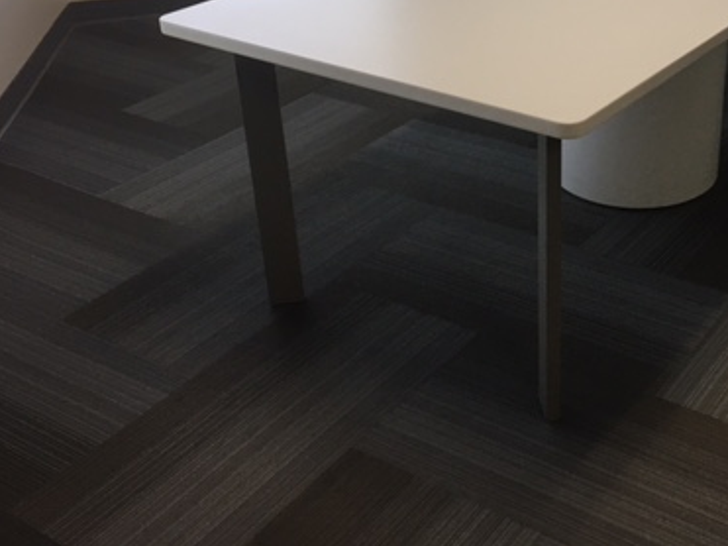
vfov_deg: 28.8
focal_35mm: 50
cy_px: 171
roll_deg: -0.2
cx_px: 546
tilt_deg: -25.5
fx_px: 1051
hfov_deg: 37.3
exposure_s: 1/30
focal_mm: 4.15
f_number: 2.2
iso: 40
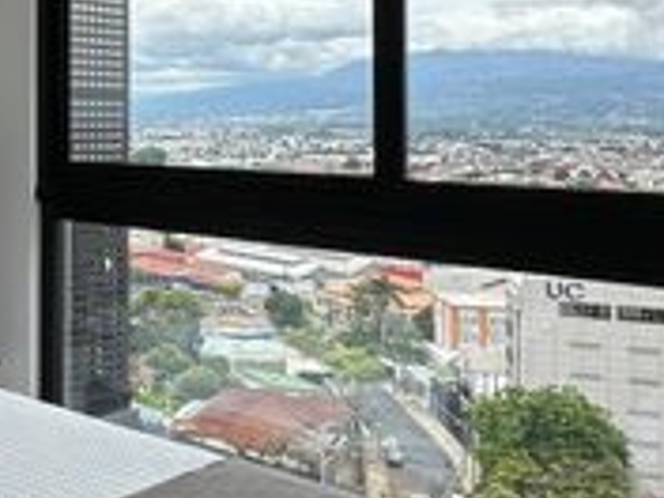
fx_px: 978
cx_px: -102
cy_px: 102
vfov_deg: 28.0
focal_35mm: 51
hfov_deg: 32.1
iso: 40
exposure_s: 1/686
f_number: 2.2
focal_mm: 2.22
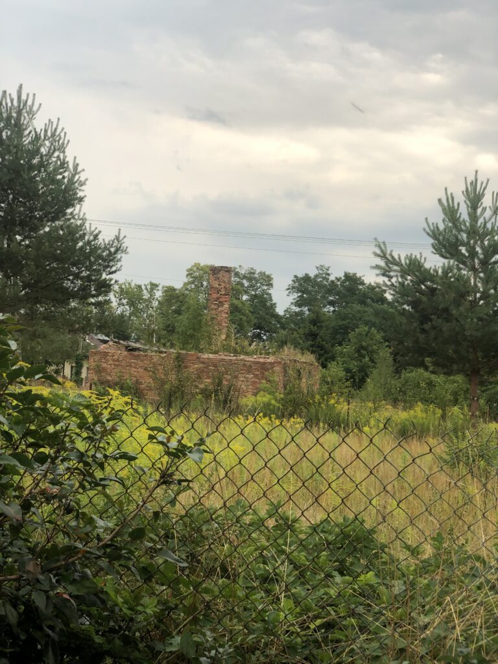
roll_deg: -3.9
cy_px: 332
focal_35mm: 52
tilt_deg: +2.6
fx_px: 997
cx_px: 249
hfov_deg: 28.0
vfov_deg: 36.8
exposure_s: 1/120
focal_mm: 6
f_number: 2.4
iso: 32
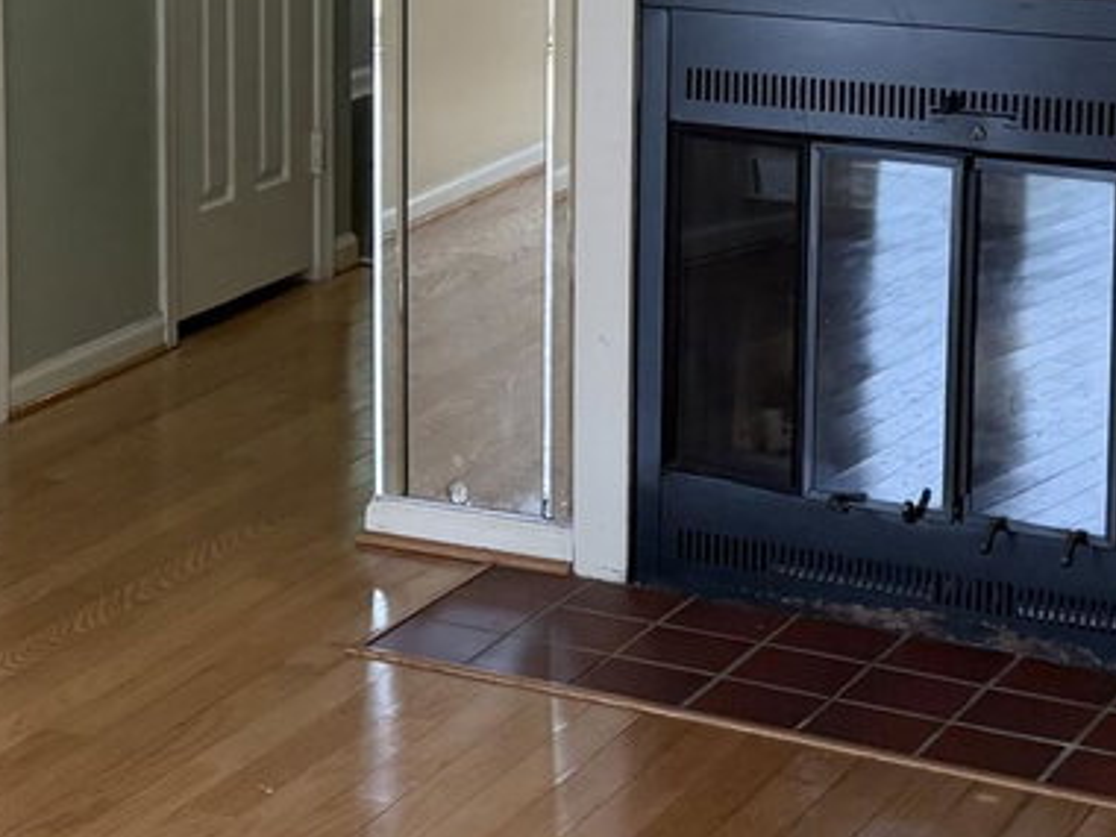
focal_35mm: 101
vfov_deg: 14.5
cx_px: 73
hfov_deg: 19.0
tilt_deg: -8.6
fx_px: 3256
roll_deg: +1.2
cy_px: 41
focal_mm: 6.76
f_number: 1.78
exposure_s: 1/231
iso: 200
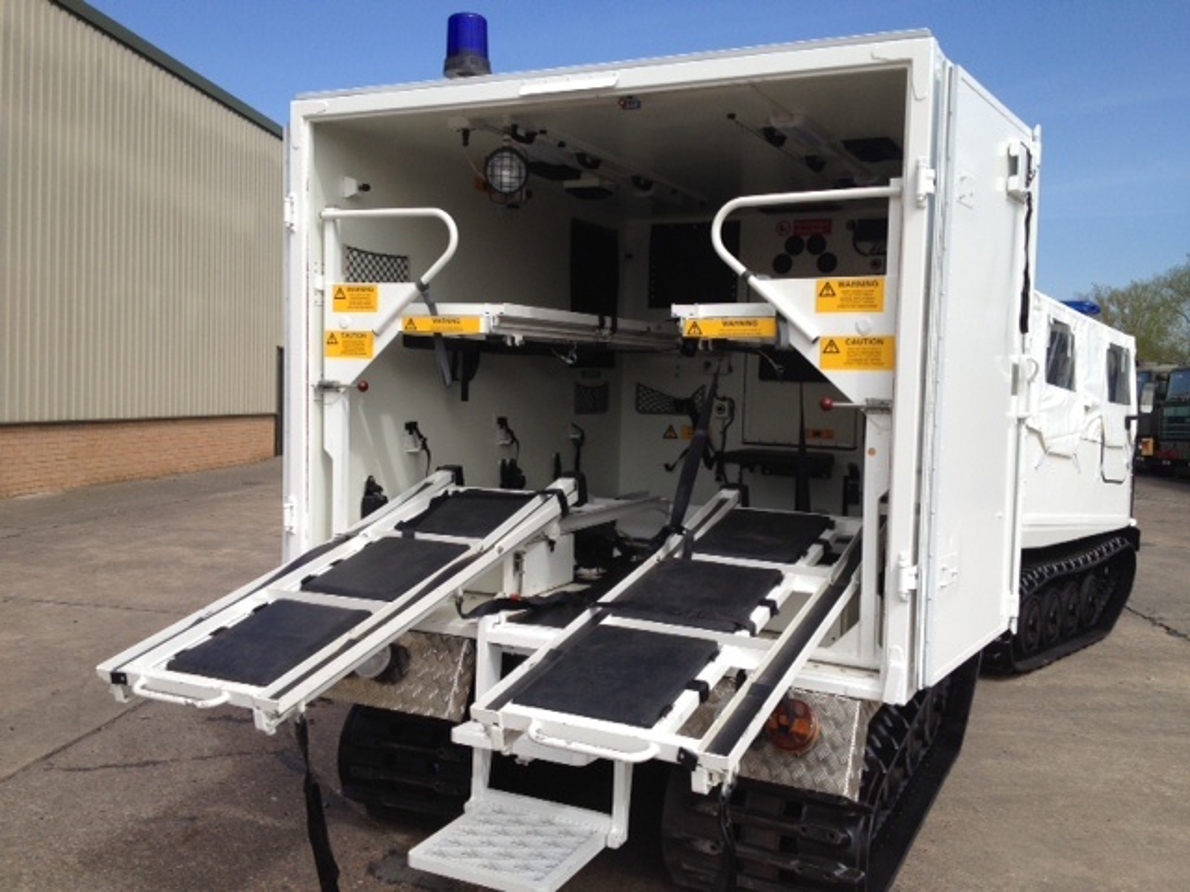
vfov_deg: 40.7
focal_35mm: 35
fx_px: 1203
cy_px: 446
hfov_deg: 52.6
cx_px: 595
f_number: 2.4
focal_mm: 4.28
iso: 64
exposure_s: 1/1842
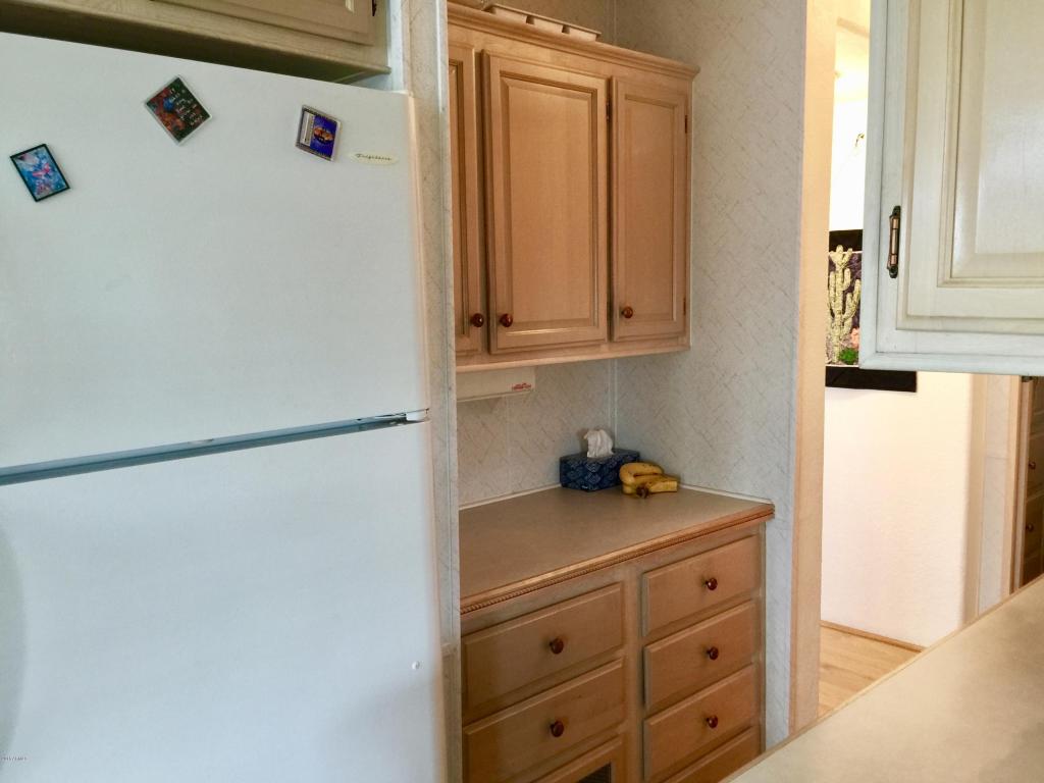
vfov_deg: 48.2
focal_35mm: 29
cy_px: 392
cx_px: 522
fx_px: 875
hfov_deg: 61.7
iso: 64
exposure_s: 1/15
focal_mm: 4.15
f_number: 2.2
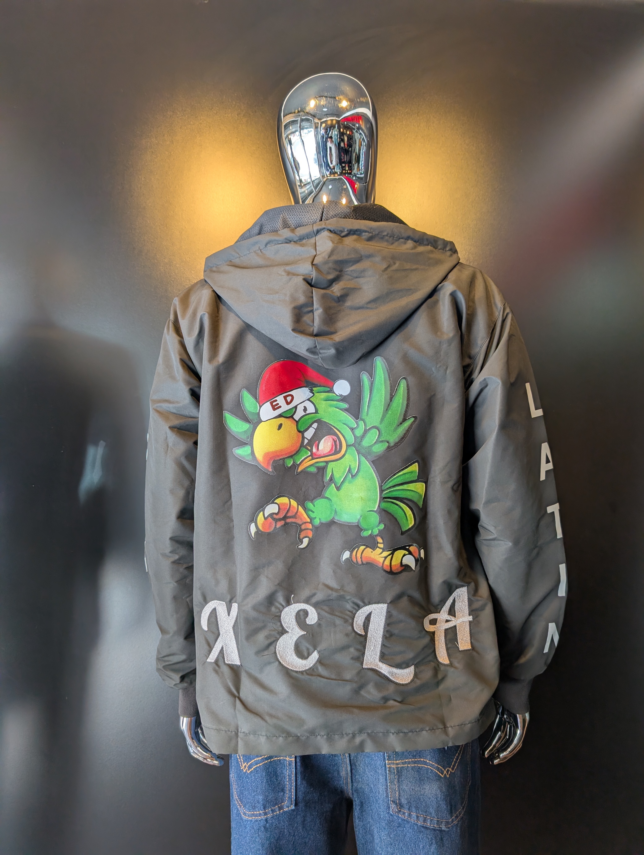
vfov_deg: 71.5
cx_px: 322
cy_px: 428
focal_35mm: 24
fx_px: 594
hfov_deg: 56.9
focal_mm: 6.9
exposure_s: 1/33.8
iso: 37
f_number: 1.68
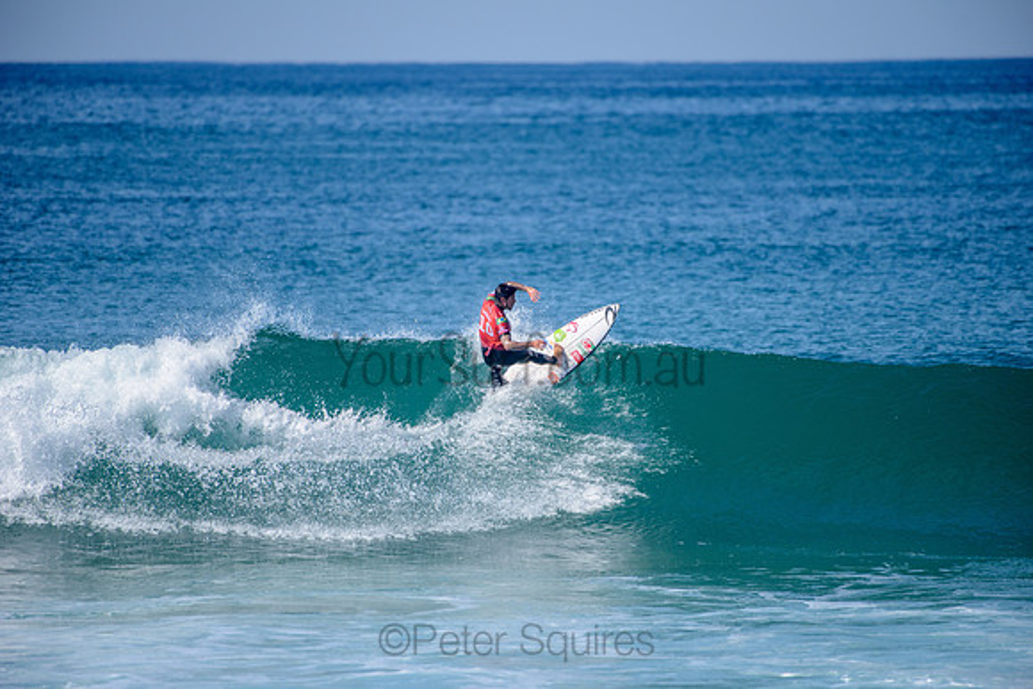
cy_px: 344
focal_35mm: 500
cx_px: 516
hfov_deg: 4.1
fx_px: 14350
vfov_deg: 2.8
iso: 160
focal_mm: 500
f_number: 5.6
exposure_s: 1/2000
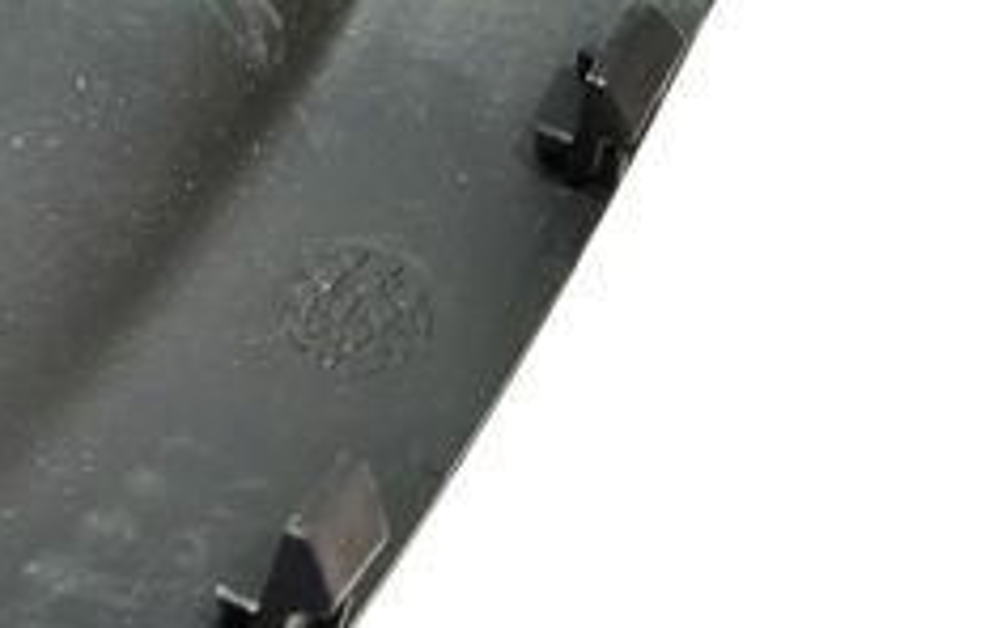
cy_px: 62
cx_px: -242
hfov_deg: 18.5
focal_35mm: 106
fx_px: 2905
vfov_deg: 12.2
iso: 280
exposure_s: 1/100
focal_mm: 4.75
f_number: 1.75
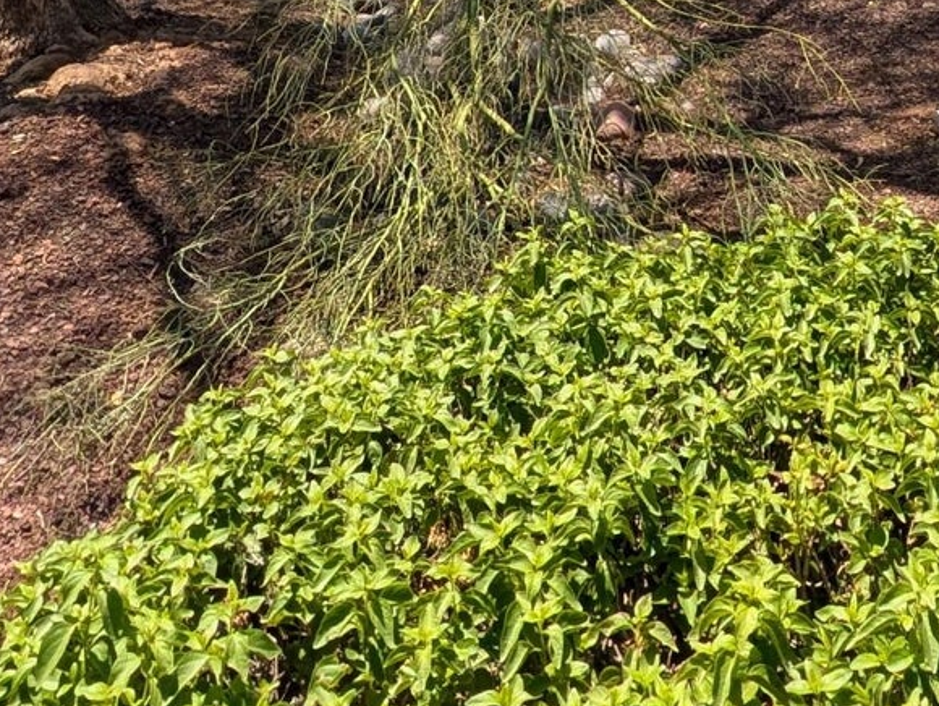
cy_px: -421
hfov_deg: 42.2
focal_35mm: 44
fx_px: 1195
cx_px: 643
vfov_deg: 23.9
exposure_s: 1/3436
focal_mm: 2.02
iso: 50
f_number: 1.7
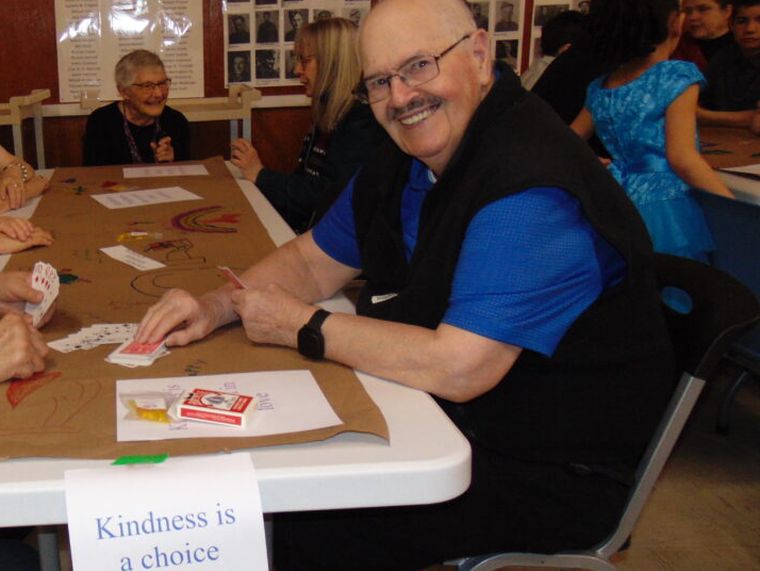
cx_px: 130
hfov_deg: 42.4
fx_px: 922
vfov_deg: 34.4
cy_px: 278
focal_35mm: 42
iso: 200
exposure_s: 1/30
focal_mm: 4.5
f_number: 3
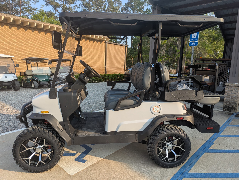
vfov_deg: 56.9
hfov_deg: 71.5
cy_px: 90
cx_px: 120
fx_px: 166
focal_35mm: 24
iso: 46
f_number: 1.85
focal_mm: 6.81
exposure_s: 1/699
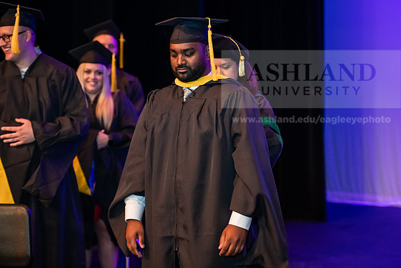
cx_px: 200
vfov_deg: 16.1
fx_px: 947
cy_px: 134
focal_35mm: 85
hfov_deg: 23.9
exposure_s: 1/200
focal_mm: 85
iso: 3200
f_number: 3.2
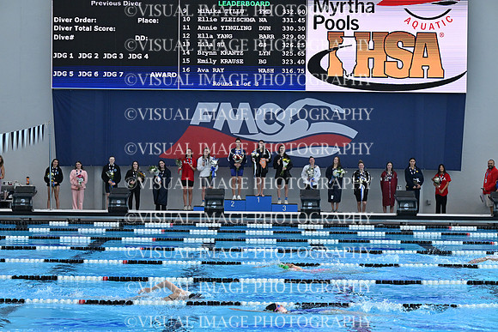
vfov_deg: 17.7
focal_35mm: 77
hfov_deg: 26.3
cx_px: 249
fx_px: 1065
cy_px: 166
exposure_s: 1/1250
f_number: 5
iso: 2500
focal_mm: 77
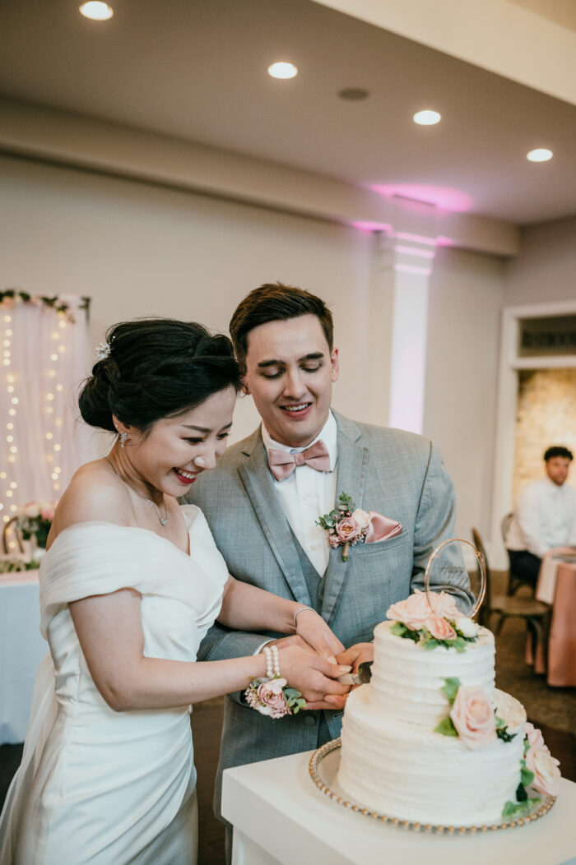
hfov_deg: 37.8
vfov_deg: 54.5
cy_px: 432
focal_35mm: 35
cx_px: 288
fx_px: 841
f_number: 2.8
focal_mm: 35
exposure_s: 1/200
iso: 2000
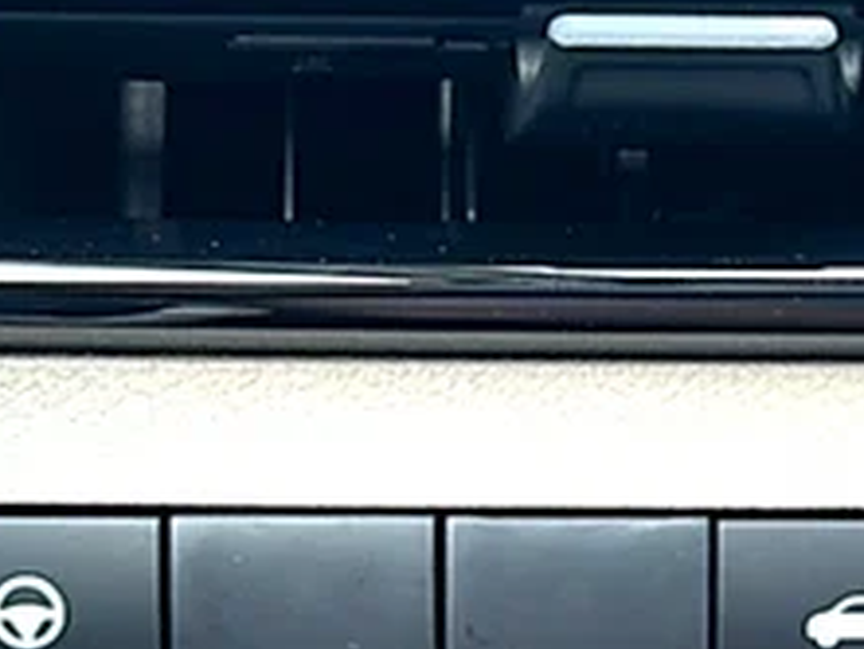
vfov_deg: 15.4
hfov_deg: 20.5
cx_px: 653
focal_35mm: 95
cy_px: 592
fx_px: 2372
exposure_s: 1/69
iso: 50
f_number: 1.78
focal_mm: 6.86
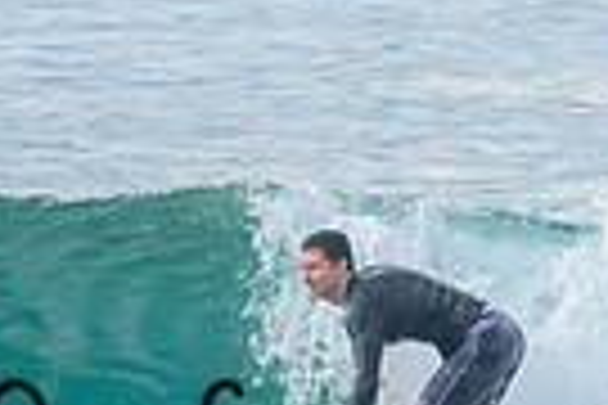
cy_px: 412
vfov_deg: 0.9
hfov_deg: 1.4
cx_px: 176
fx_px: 25450
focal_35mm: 1507
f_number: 9.5
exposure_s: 1/2000
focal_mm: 350
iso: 1000
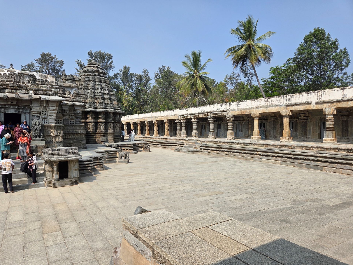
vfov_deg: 56.8
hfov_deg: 71.6
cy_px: 134
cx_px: 171
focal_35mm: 24
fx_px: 245
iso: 80
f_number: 1.8
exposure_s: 1/6217
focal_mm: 5.4
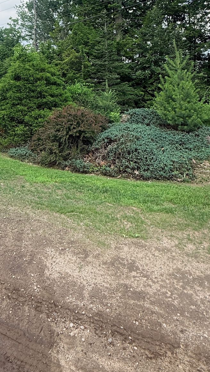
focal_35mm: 28
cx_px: 51
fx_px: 277
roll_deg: +0.5
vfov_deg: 64.3
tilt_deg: +2.0
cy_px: 98
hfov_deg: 40.3
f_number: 2.2
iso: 64
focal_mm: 2.22
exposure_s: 1/901
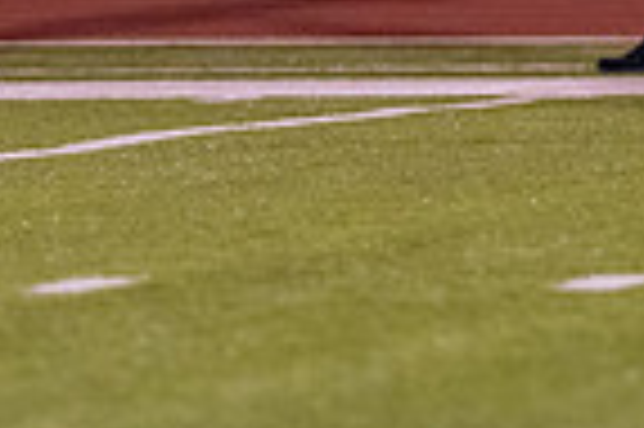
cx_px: 951
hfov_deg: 1.9
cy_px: -379
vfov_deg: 1.3
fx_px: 19423
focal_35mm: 1087
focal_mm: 135
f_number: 1.8
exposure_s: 1/1000
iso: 1600
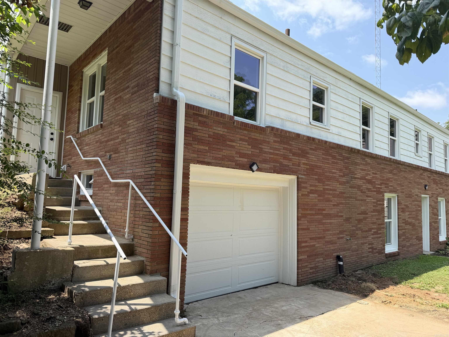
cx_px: 224
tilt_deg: +5.0
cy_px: 168
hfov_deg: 71.6
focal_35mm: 24
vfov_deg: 56.8
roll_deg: -1.3
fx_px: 311
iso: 80
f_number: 1.78
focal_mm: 6.76
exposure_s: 1/2169
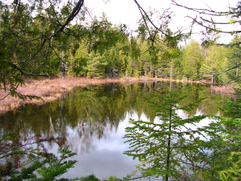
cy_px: 90
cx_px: 120
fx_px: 258
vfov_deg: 38.7
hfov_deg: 50.1
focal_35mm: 37
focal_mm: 5.6
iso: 100
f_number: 2.7
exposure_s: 1/192
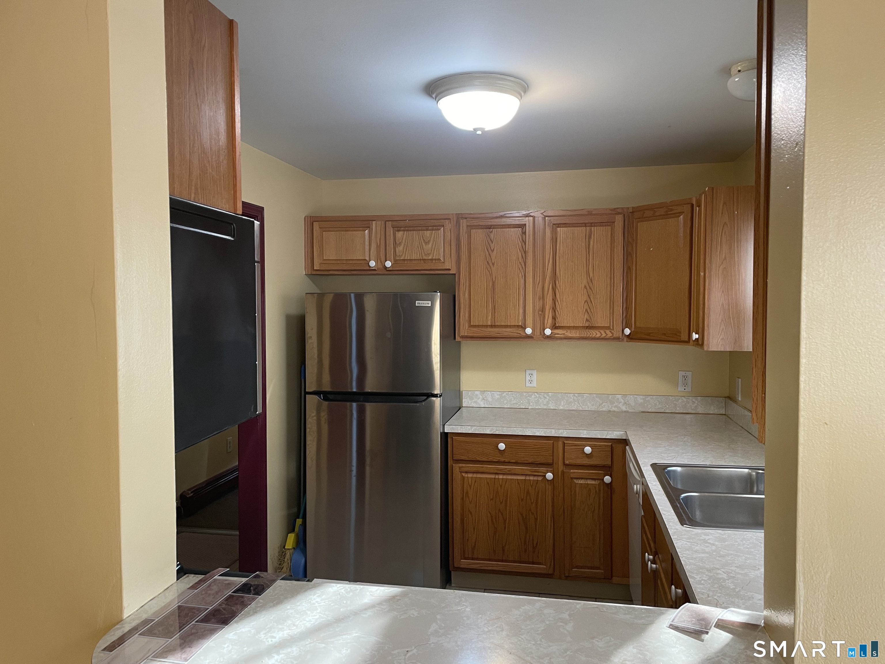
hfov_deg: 67.3
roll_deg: -0.3
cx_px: 442
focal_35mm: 26
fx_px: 665
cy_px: 332
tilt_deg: -4.1
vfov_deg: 53.1
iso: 80
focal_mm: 4.2
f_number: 1.6
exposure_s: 1/60
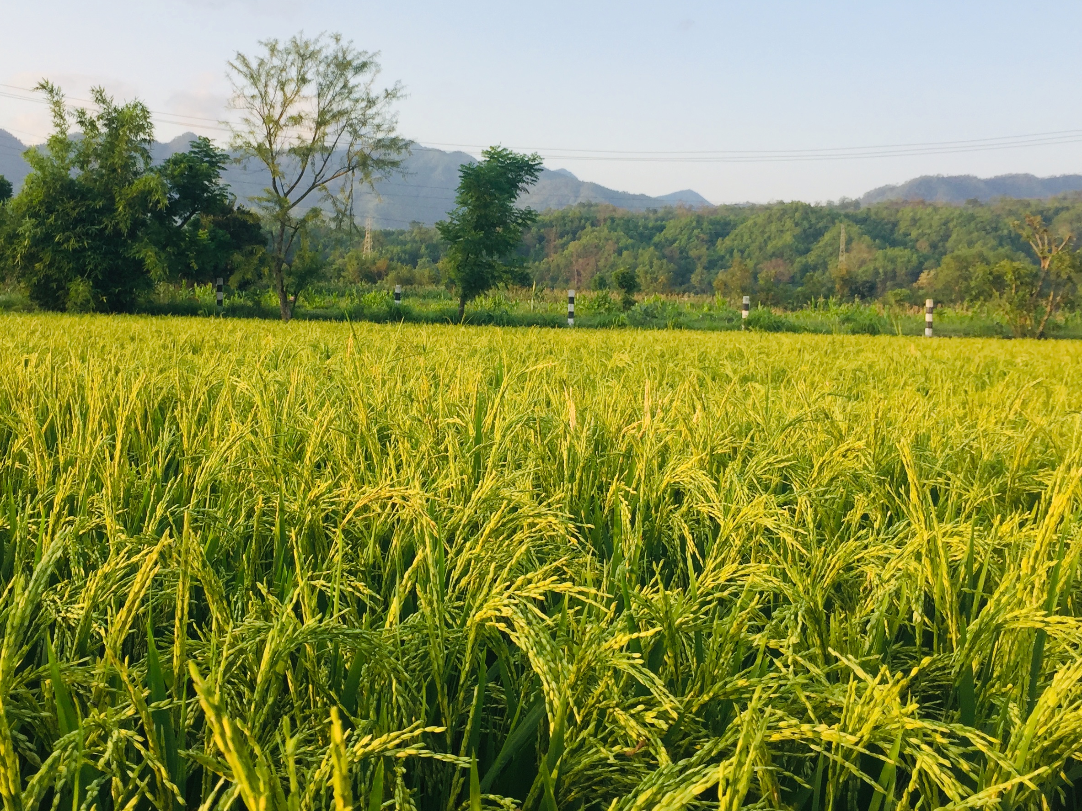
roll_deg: -2.2
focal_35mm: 40
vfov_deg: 35.8
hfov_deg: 46.5
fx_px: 1250
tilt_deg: +0.7
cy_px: 307
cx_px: 435
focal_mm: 4.15
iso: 32
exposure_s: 1/347
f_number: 2.2
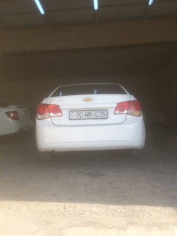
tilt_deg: -2.8
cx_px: 88
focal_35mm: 29
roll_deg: +2.7
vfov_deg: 61.7
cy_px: 118
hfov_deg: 48.2
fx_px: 198
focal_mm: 4.15
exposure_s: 1/451
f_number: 2.2
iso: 32
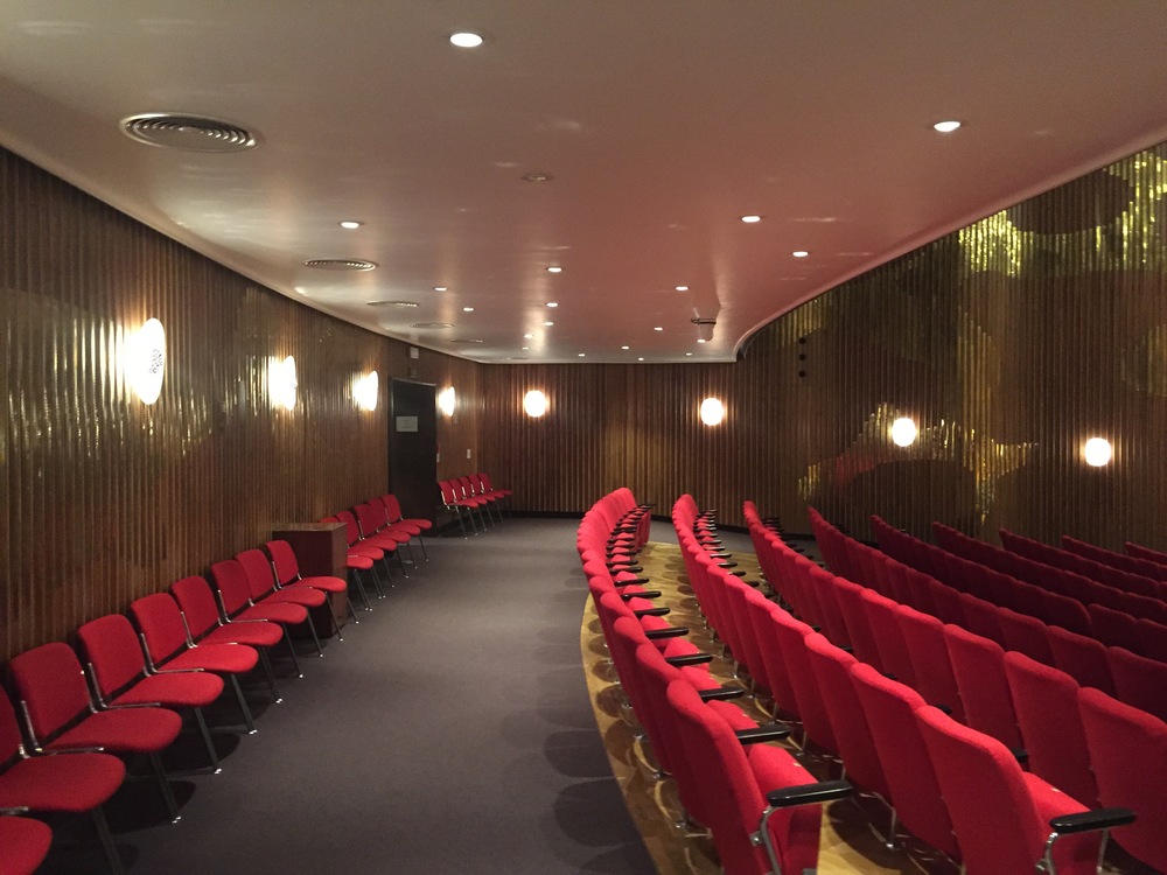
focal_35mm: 29
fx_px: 978
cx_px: 584
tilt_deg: +0.4
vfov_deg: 48.2
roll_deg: +0.3
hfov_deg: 61.7
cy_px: 438
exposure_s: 1/17
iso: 320
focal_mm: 4.15
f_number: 2.2
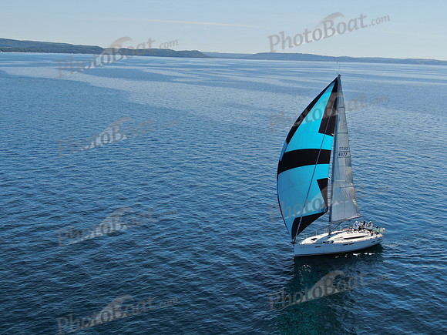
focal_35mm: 48
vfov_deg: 30.3
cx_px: 224
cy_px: 168
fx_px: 620
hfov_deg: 39.7
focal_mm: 8.6
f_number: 3.8
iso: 100
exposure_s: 1/1000
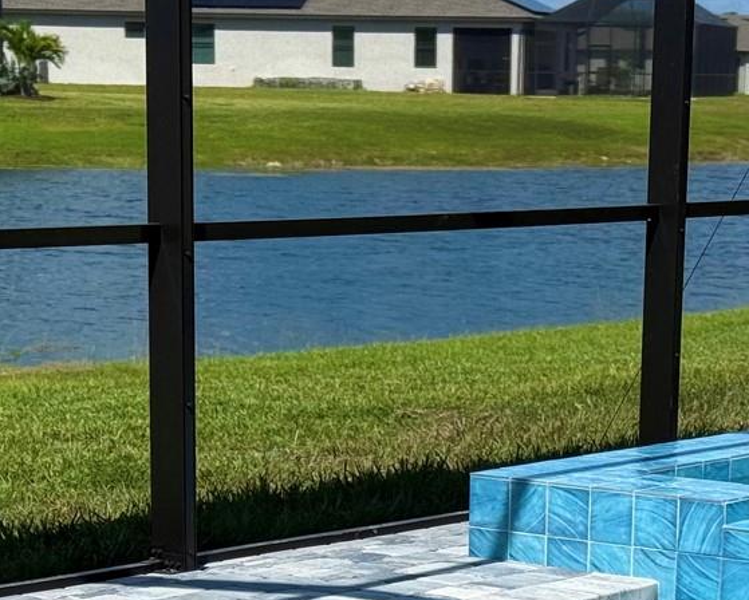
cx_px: 449
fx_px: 2973
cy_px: 792
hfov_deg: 14.4
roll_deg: -0.8
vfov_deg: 11.2
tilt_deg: -13.0
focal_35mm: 134
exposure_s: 1/3704
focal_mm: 6.76
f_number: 1.78
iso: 64
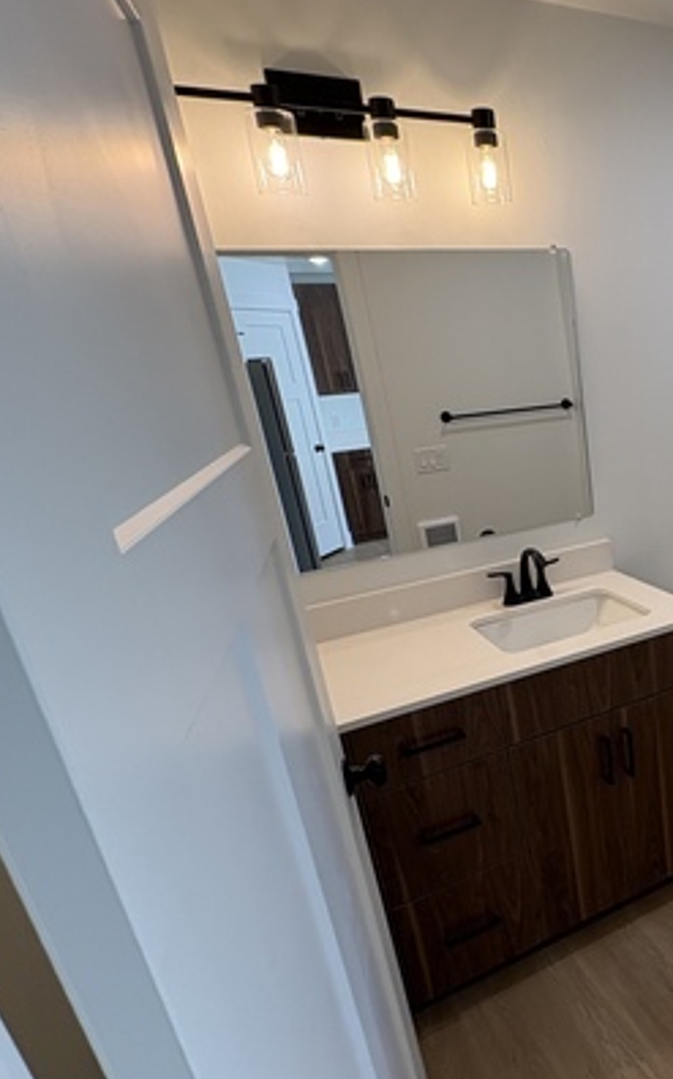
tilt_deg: -21.9
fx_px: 735
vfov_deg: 72.1
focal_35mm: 25
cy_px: 628
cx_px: 648
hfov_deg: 43.3
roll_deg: +4.3
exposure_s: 1/120
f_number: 2.2
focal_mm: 2.22
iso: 125
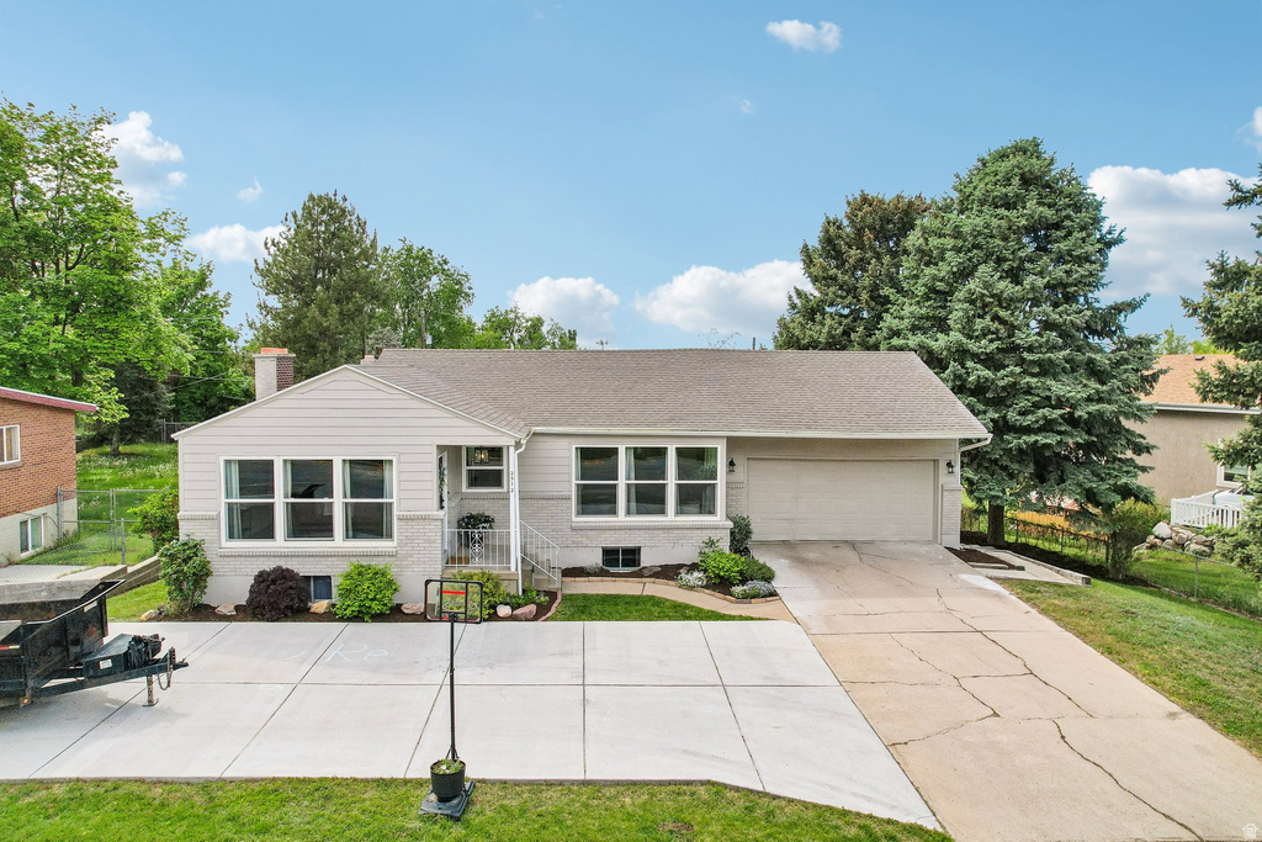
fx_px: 771
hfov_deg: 78.6
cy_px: 421
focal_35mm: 22
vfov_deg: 57.2
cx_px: 631
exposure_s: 1/125
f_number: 2.8
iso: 100
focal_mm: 8.4
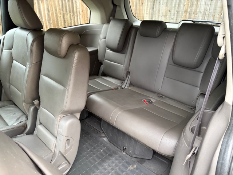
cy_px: 88
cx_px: 116
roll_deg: -0.6
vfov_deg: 53.1
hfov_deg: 67.3
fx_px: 175
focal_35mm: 26
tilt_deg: -24.6
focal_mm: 5.96
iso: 500
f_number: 1.6
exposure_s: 1/47
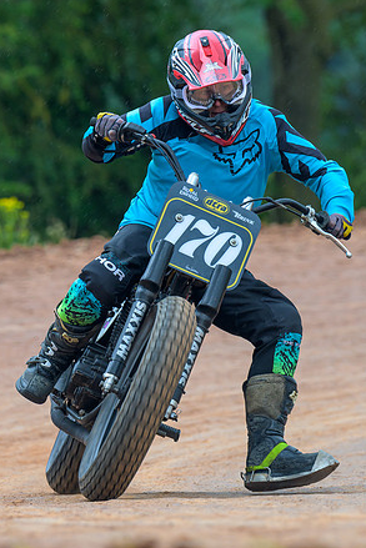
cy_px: 288
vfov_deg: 4.3
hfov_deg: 2.9
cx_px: 142
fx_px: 7298
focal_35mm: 479
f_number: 4
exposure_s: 1/400
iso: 160
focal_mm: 200
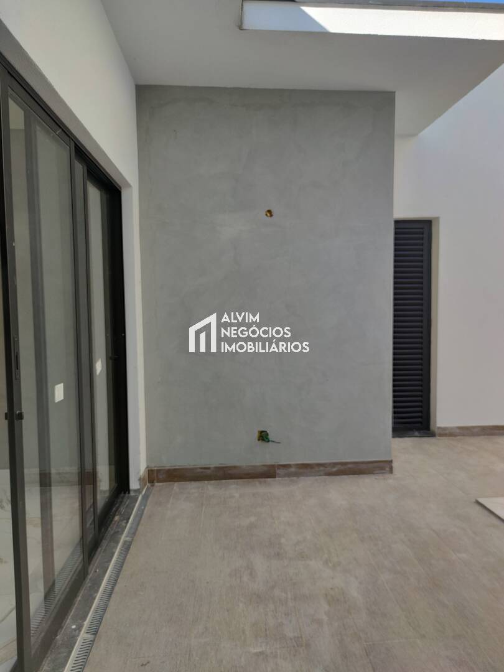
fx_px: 466
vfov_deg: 71.6
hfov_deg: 56.8
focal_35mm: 24
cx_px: 252
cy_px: 336
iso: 100
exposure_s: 1/507
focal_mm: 6.72
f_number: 1.69
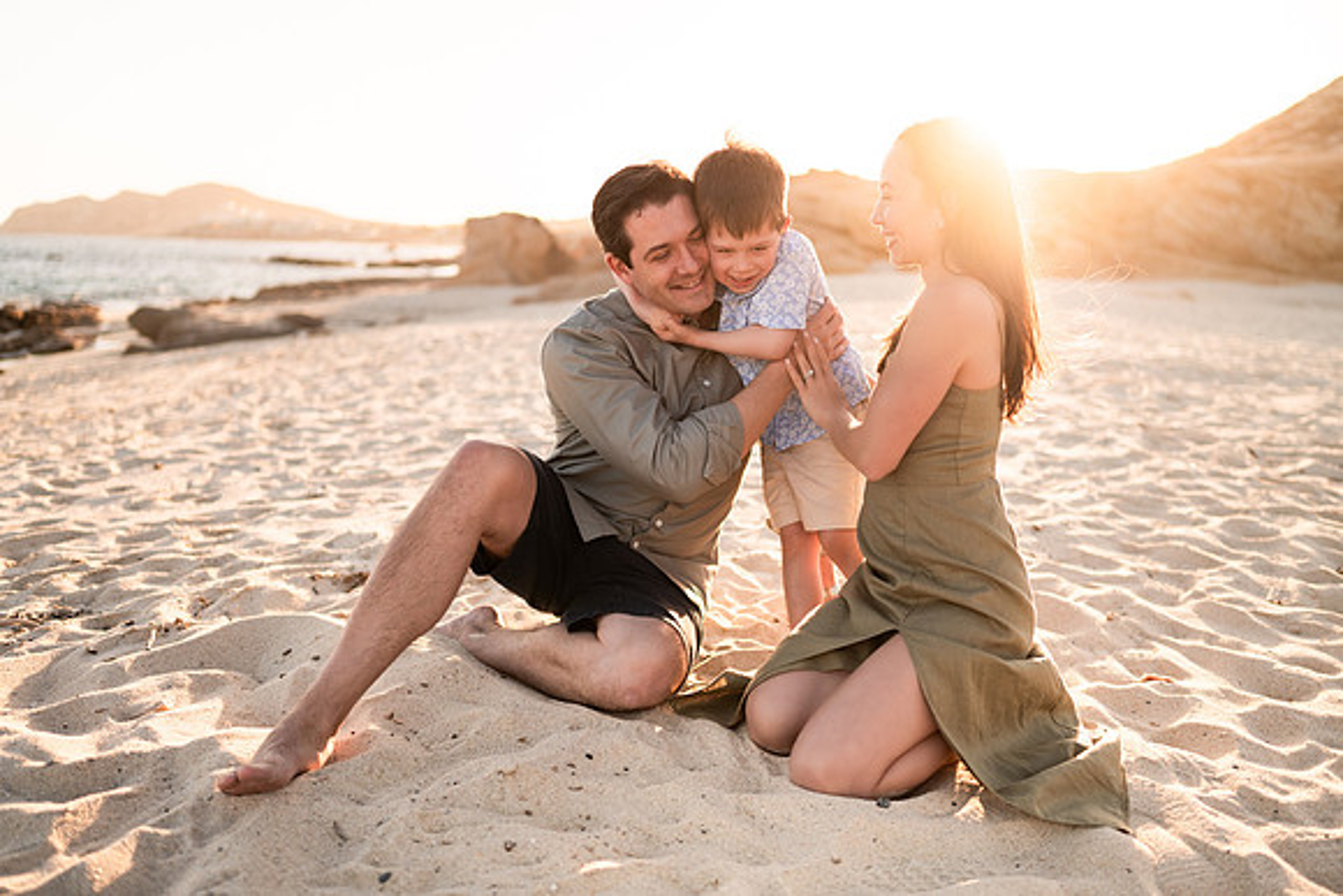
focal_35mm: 35
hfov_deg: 54.4
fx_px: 1306
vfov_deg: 37.9
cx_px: 672
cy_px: 448
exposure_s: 1/2500
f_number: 1.8
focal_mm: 35
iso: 100
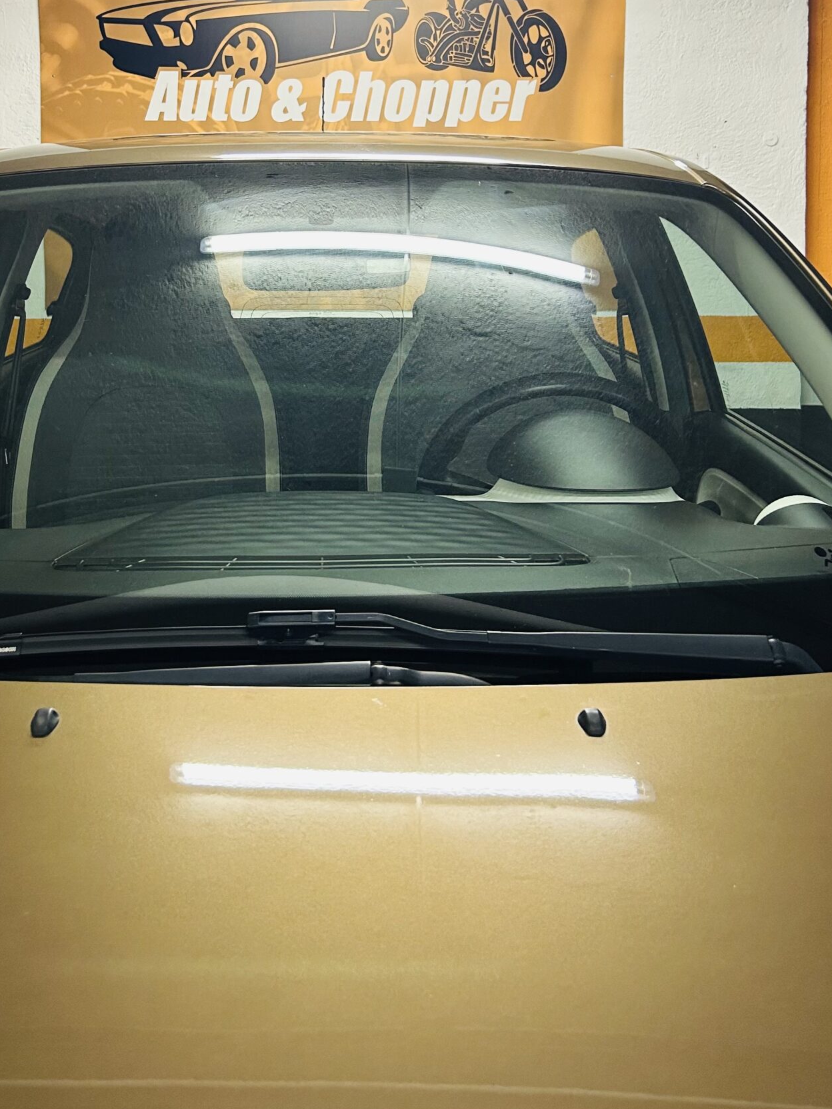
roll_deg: -0.1
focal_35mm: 40
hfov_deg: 35.9
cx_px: 340
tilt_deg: -3.9
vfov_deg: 45.5
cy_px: 308
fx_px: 1282
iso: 160
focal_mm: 5.7
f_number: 1.5
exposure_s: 1/50
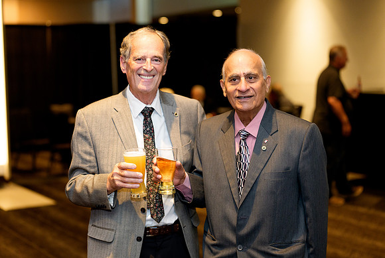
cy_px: 120
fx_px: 722
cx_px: 179
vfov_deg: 20.3
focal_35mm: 67
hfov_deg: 29.8
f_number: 2
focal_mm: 63
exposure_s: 1/125
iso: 3200
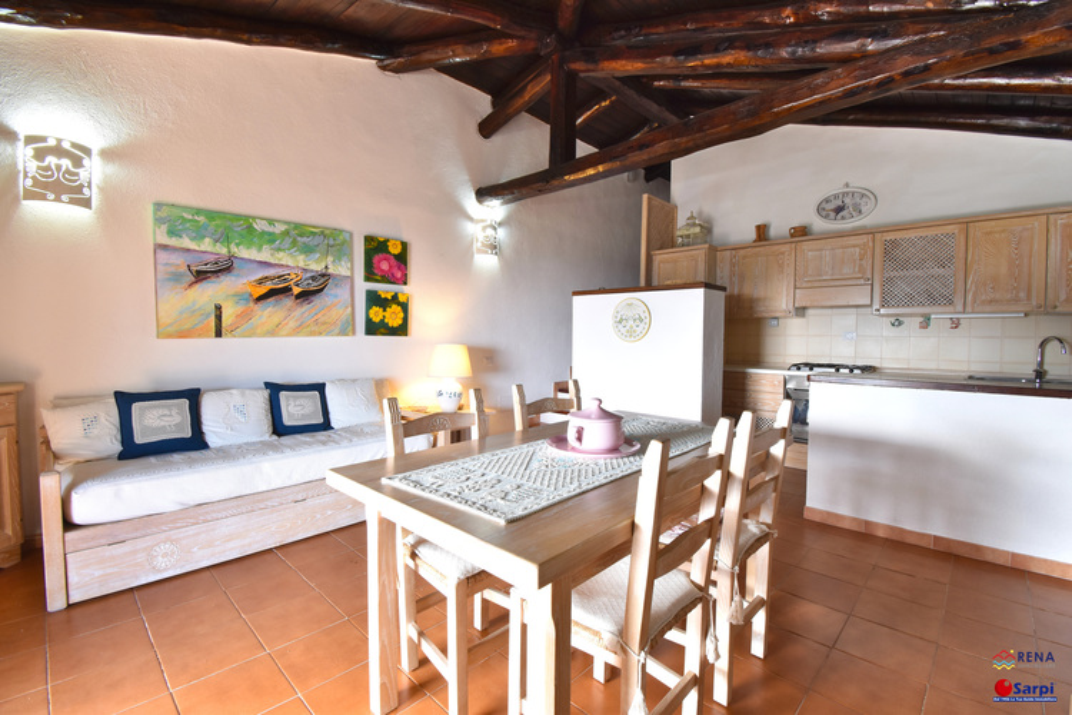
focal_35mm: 15
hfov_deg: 100.4
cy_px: 358
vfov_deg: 77.3
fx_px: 447
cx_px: 536
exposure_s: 1/4
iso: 400
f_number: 11
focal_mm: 10
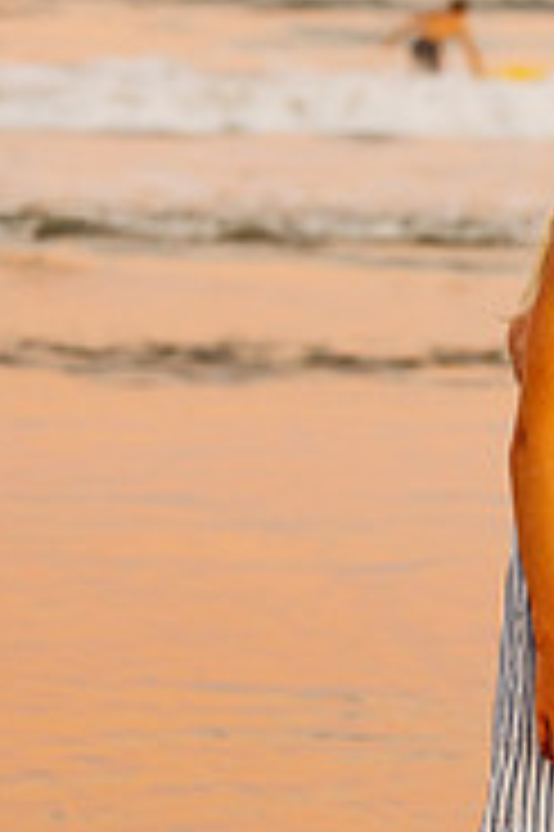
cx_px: 653
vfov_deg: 8.6
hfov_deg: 5.7
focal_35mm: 239
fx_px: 5527
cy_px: 337
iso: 200
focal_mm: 98
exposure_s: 1/200
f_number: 3.5
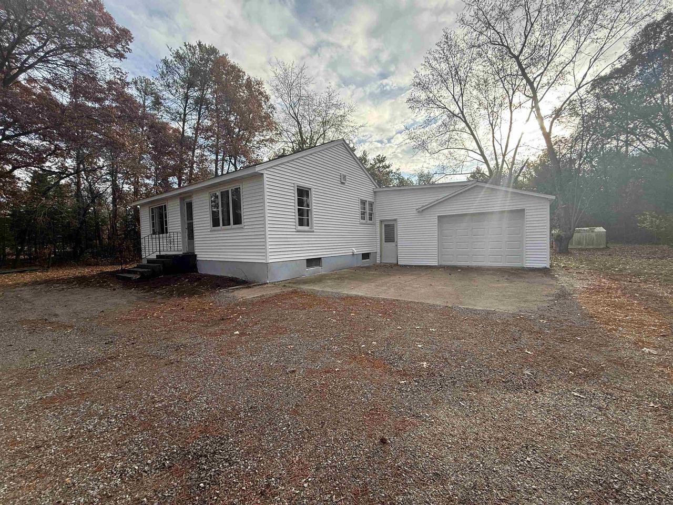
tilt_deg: -1.6
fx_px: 272
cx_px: 336
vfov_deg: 85.7
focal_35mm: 14
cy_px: 252
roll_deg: +1.5
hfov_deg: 102.1
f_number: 2.2
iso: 64
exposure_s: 1/574
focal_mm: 2.22
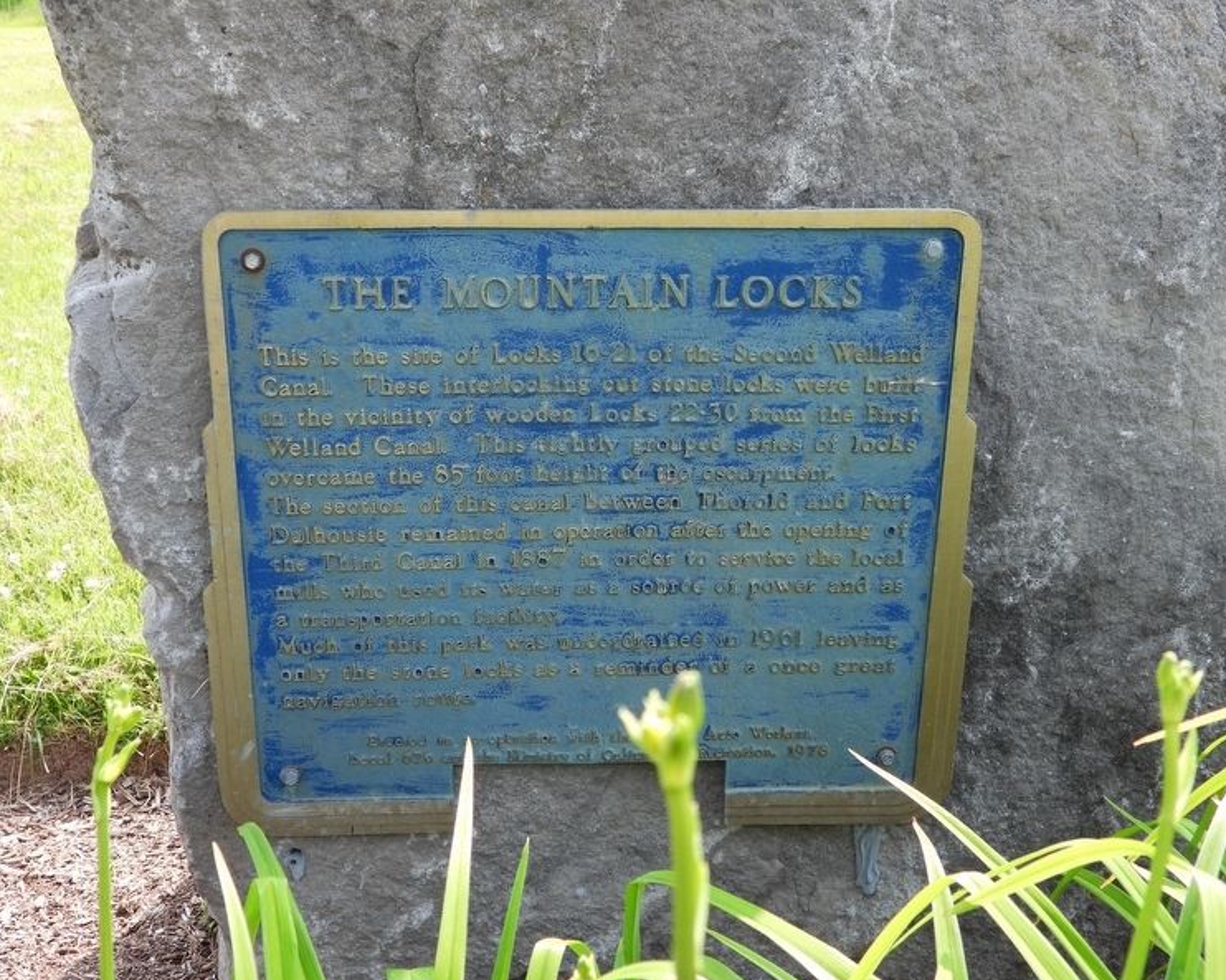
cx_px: 578
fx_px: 1451
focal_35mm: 40
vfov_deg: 37.3
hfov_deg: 45.8
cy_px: 494
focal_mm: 6.8
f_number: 3.2
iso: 100
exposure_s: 1/200
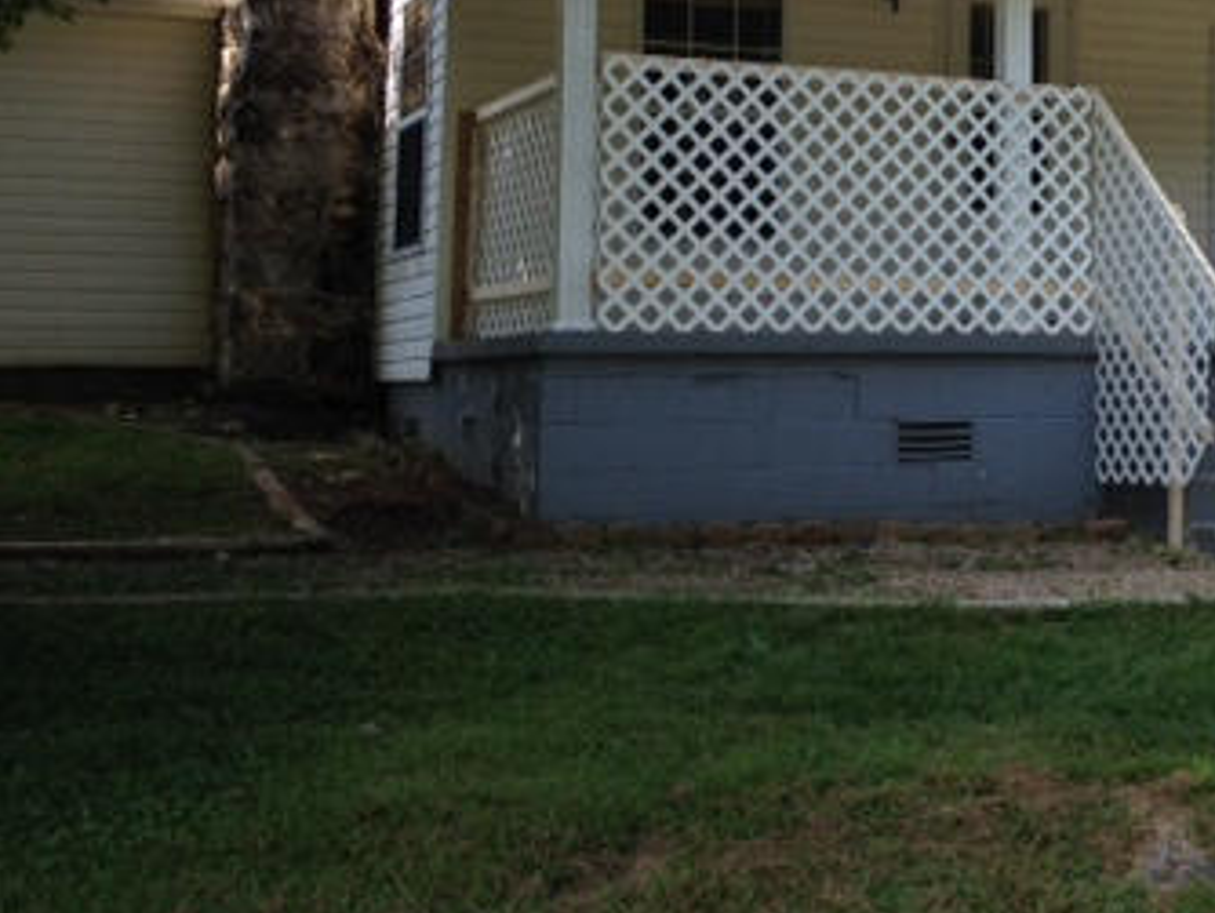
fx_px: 2353
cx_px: 1102
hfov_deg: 27.8
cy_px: 200
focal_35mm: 67
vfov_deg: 21.7
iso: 50
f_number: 2.4
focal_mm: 4.28
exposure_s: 1/456
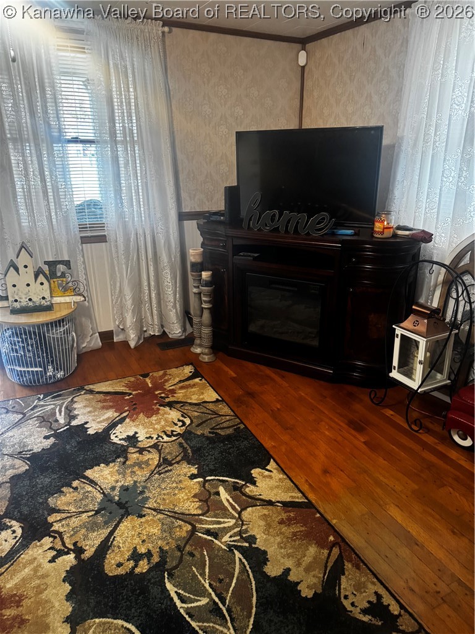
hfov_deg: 56.8
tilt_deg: -19.1
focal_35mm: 24
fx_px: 439
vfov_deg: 71.6
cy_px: 317
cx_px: 238
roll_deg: +0.2
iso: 640
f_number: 1.78
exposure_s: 1/60
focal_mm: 6.76
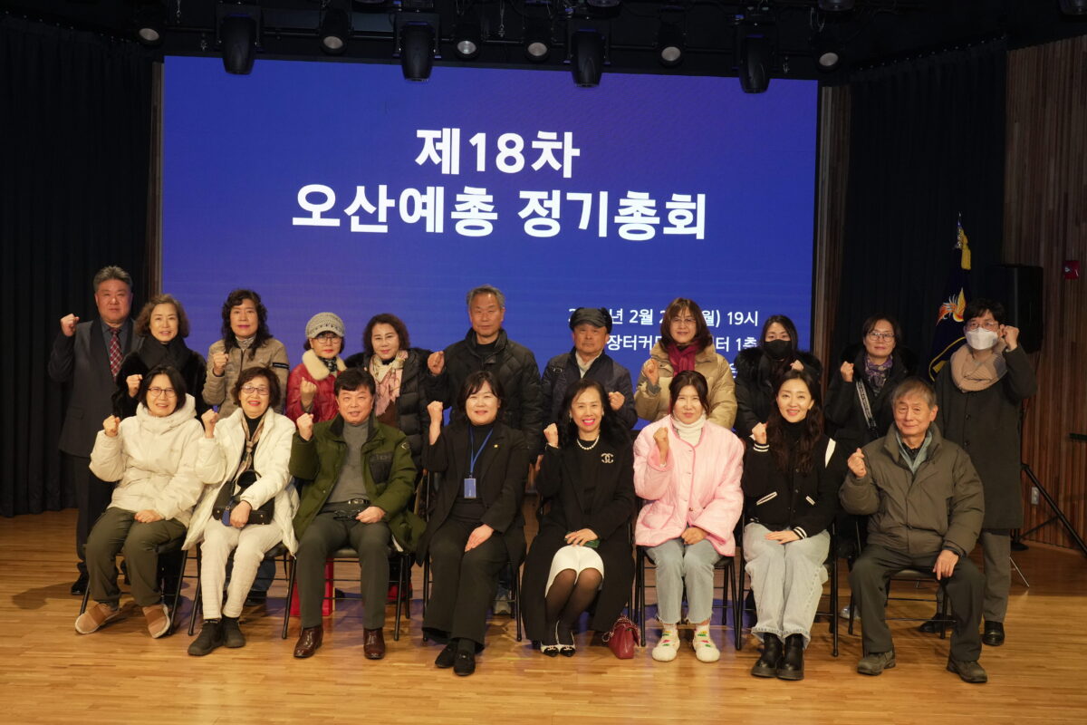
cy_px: 362
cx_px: 544
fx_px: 1238
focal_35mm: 41
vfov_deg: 32.6
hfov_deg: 47.4
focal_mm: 41
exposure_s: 1/80
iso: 4000
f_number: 7.1
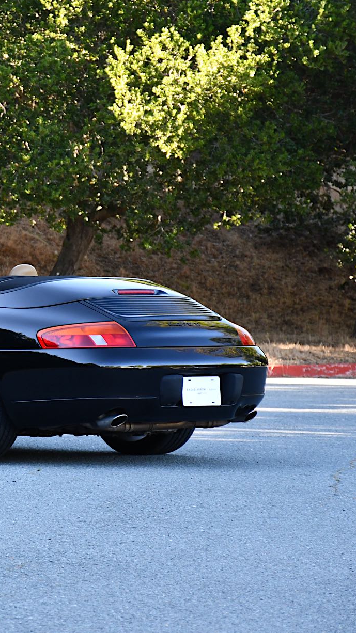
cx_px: -77
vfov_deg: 9.3
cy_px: 309
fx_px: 3913
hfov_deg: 5.2
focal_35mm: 233
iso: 800
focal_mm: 95
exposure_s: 1/320
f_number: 5.3
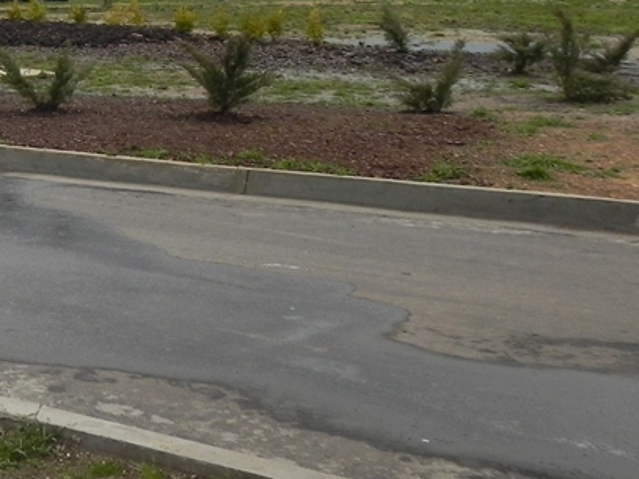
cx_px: -144
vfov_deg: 17.3
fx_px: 1532
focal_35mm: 83
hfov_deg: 21.7
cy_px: -30
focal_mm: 5.9
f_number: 5.6
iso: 160
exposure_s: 1/212
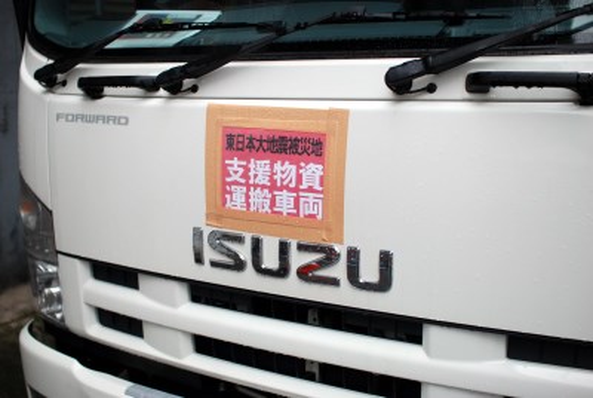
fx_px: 742
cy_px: 199
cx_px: 296
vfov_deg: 30.0
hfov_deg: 43.5
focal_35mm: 45
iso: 125
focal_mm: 30
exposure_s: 1/60
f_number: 2.5
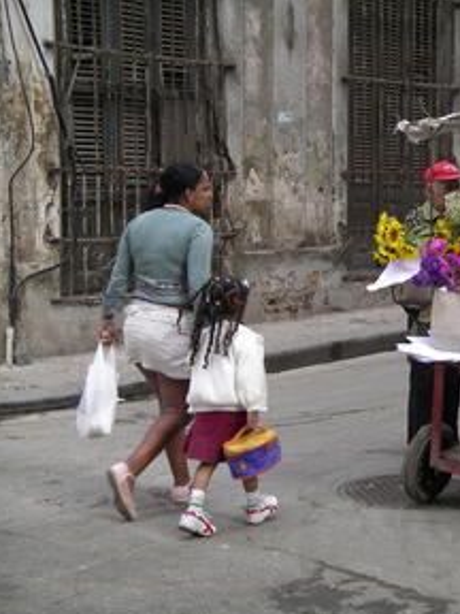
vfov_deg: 23.3
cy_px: 310
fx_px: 1488
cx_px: 407
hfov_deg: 17.3
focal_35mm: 84
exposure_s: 1/100
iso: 80
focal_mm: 12.8
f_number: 3.3
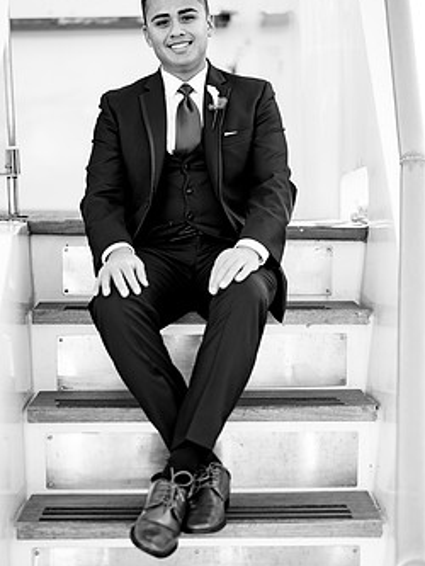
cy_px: 289
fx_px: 1063
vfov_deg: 29.8
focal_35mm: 65
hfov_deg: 22.6
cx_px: 187
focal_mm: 50
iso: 160
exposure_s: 1/1250
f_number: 1.4
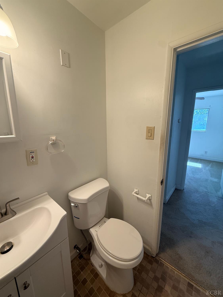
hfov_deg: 85.7
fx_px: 120
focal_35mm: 14
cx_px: 112
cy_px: 148
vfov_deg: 102.1
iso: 160
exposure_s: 1/120
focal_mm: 2.22
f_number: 2.2
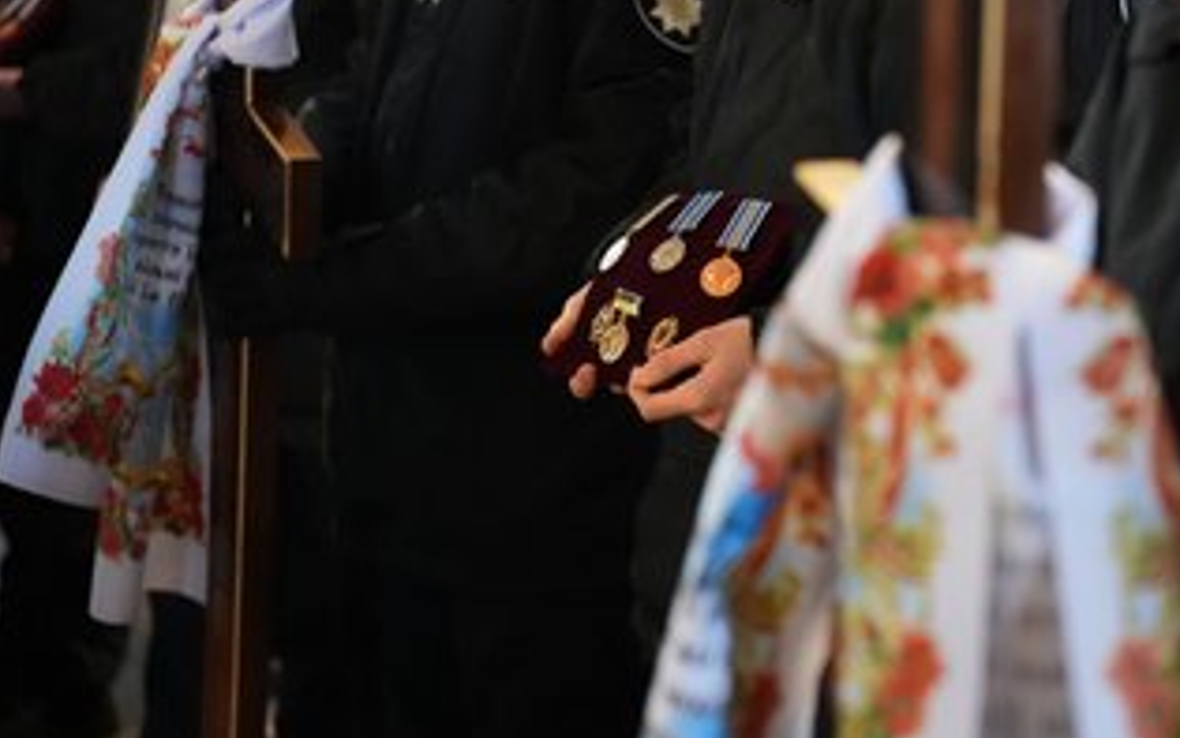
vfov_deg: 13.5
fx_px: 3120
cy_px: 358
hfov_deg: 21.4
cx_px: 712
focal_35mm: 97
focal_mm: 75
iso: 12800
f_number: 2.8
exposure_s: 1/30
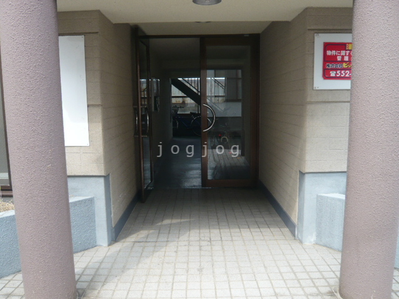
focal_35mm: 28
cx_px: 200
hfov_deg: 63.4
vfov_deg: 49.7
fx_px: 323
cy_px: 150
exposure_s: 1/250
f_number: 2.8
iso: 100
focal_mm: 4.6
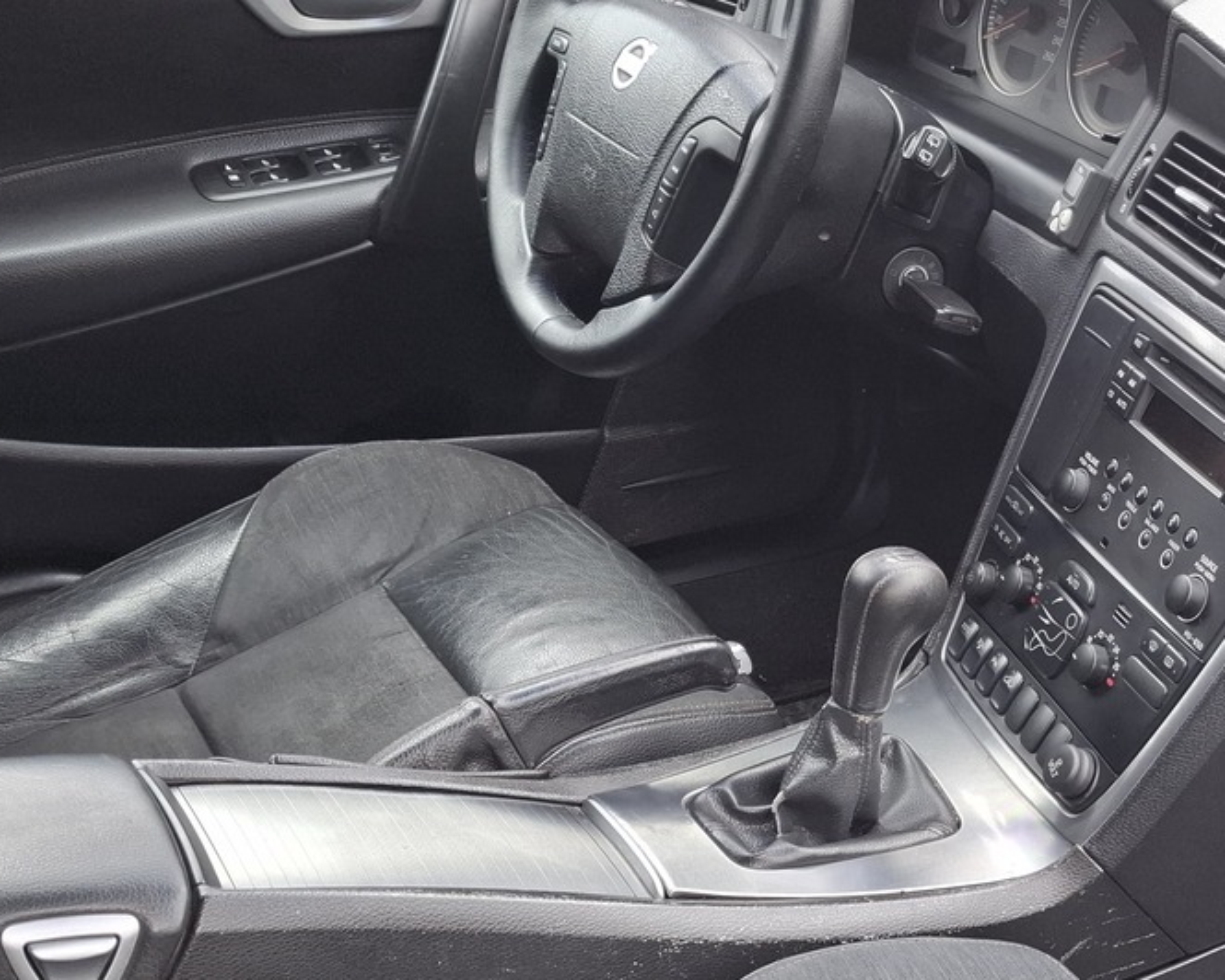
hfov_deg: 33.8
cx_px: 974
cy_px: 811
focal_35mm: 54
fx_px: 1958
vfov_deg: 27.4
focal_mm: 5.54
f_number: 1.8
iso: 50
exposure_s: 1/100
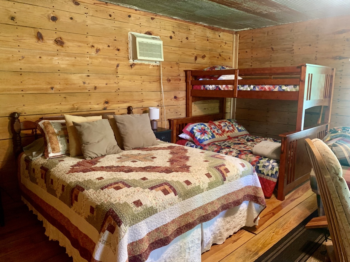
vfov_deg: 53.1
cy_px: 131
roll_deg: -0.2
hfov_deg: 67.3
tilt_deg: -9.6
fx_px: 263
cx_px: 175
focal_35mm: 26
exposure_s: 1/30
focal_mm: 4.25
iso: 400
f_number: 1.8
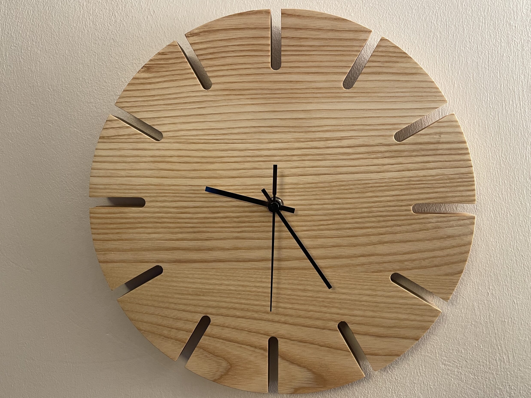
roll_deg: +1.0
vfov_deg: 51.4
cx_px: 265
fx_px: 414
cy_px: 200
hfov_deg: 65.3
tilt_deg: -1.9
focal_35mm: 27
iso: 125
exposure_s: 1/71
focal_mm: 4.2
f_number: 1.6
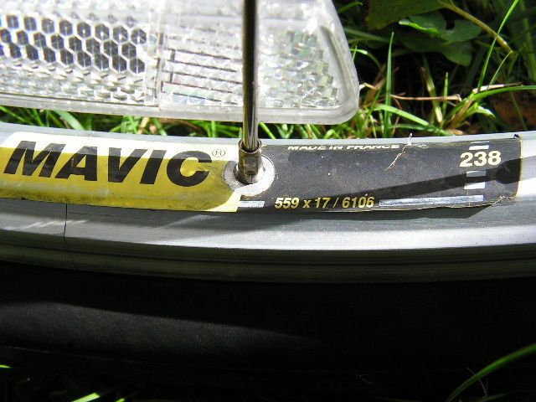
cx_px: 268
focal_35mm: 36
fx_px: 557
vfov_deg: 39.7
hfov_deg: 51.4
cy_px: 201
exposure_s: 1/125
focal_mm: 6
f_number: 4.8
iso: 64
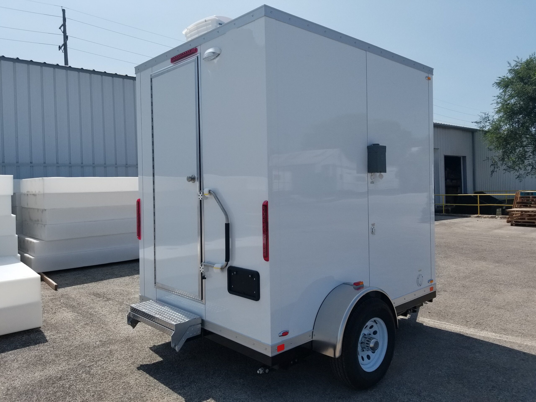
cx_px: 268
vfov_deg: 53.1
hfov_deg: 67.3
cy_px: 201
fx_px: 403
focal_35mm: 26
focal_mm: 4.25
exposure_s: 1/3592
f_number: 1.7
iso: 50
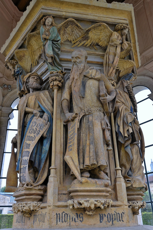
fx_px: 211
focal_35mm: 33
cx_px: 76
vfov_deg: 57.3
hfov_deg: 39.8
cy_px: 115
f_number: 5.6
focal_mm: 22
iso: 200
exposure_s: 1/125
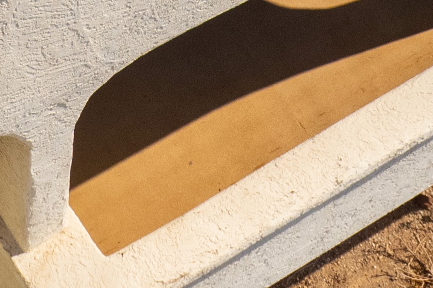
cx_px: 75
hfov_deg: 14.7
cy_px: -406
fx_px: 1671
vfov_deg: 8.9
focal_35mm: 139
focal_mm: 8.38
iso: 200
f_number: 2.8
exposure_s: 1/50
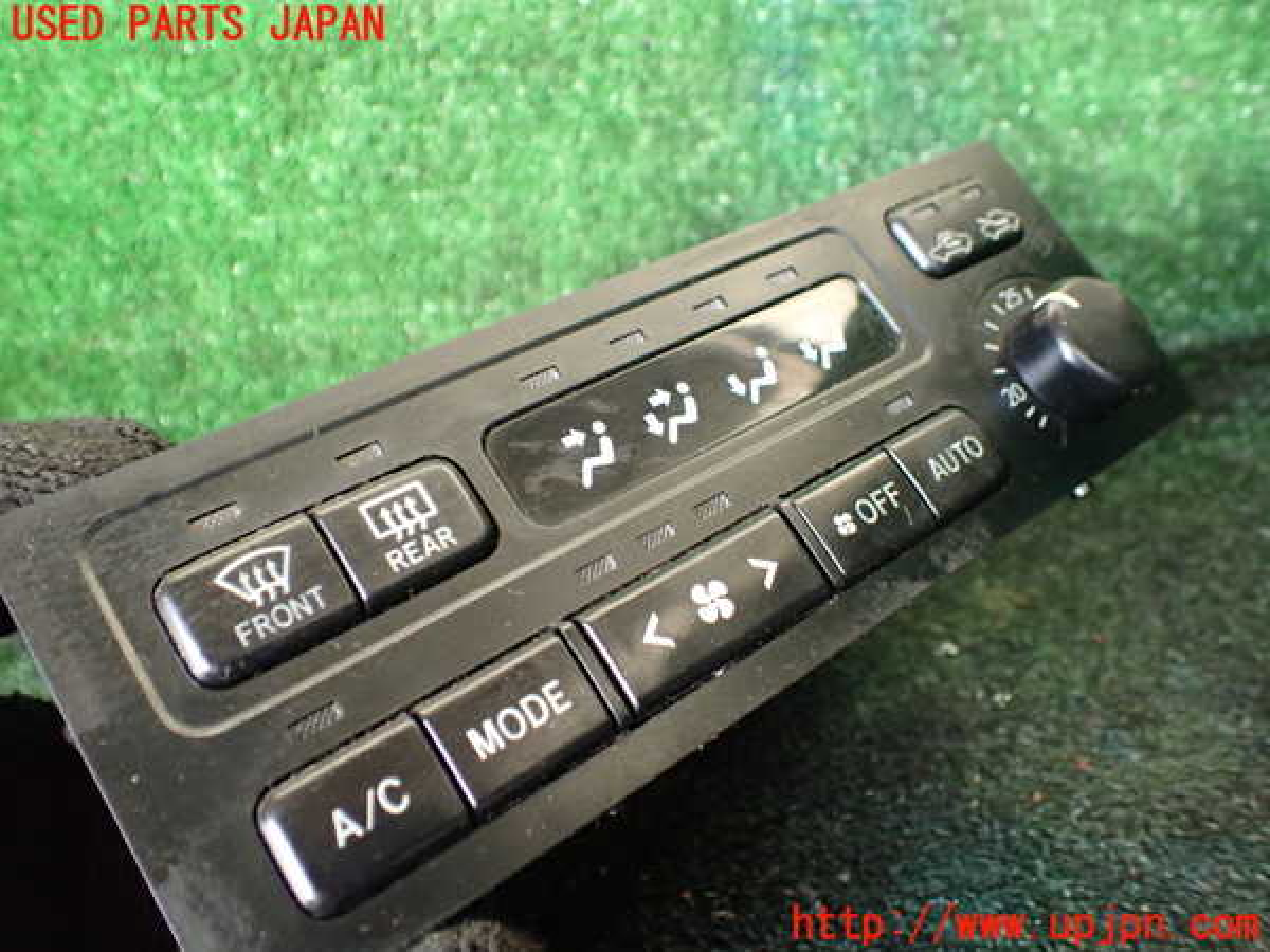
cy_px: 476
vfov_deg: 46.8
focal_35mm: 30
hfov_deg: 60.0
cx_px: 635
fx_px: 1101
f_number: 2.3
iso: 640
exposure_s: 1/125
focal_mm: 5.4
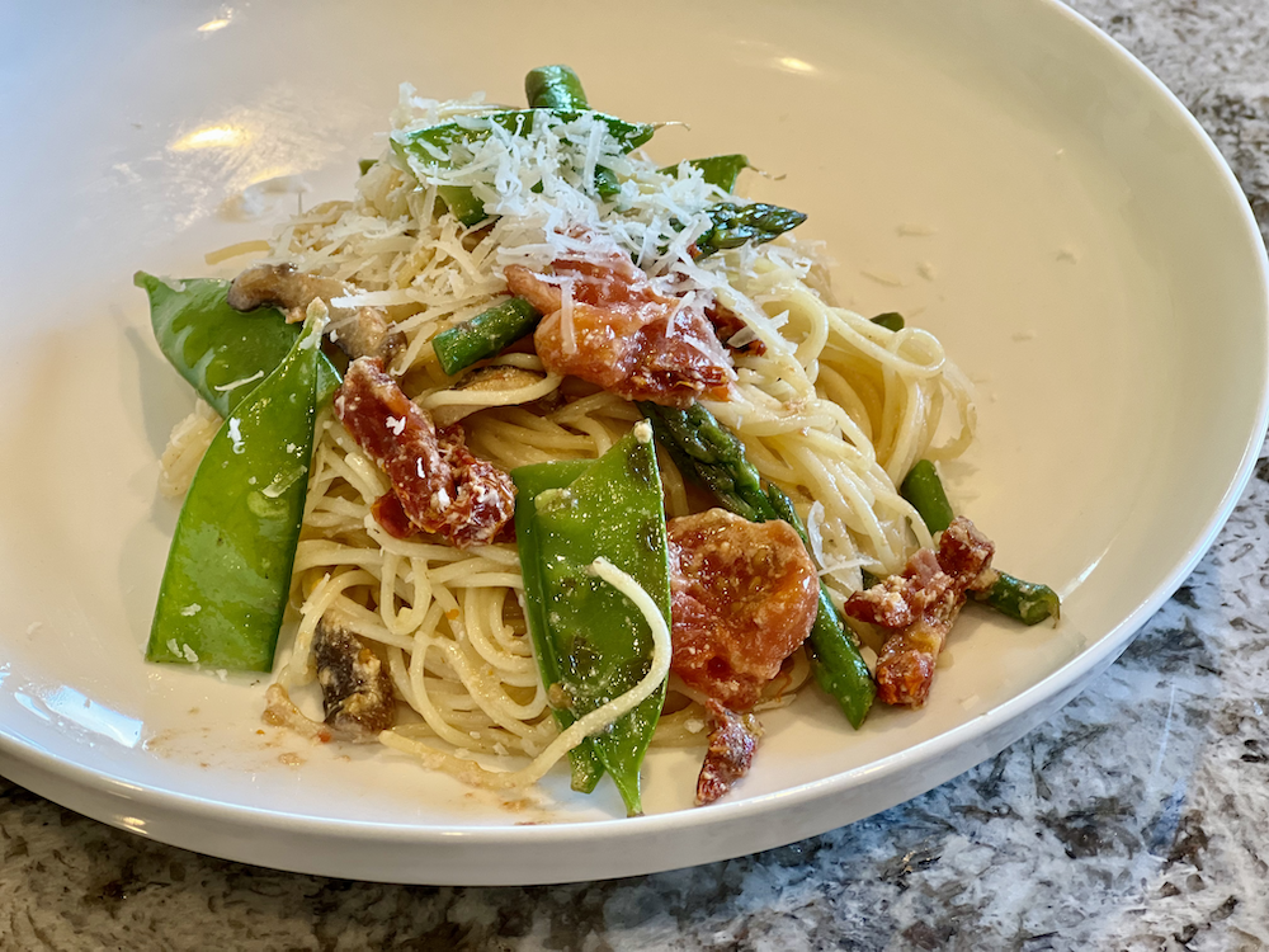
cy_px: 476
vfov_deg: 19.1
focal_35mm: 77
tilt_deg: -42.0
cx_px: 634
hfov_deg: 25.3
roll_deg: -1.5
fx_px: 2823
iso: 160
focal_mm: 9
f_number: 2.8
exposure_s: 1/40
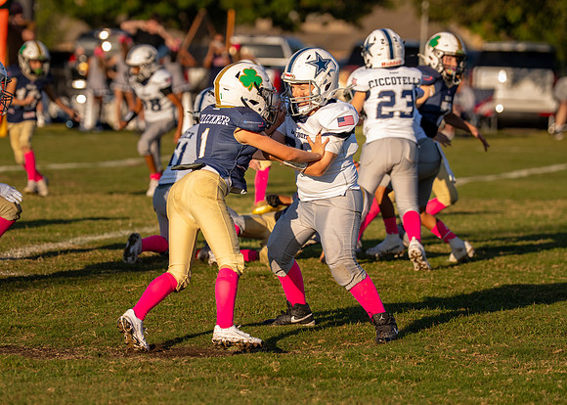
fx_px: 3571
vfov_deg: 6.5
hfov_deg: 9.1
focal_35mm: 222
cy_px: 176
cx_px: 262
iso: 400
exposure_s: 1/4000
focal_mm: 144
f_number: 2.8
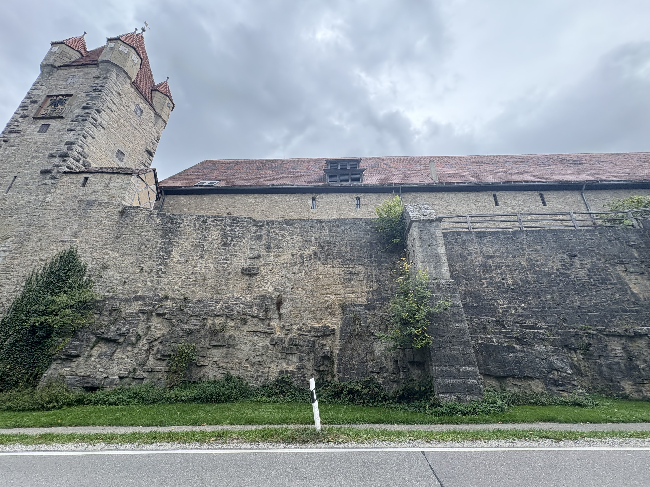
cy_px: 244
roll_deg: -0.2
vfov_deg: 85.7
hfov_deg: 102.1
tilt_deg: +23.0
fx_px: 263
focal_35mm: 14
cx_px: 325
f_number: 2.2
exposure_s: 1/129
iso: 64
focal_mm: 2.22
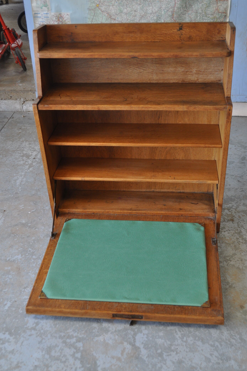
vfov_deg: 44.0
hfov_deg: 30.2
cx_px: 124
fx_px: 458
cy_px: 184
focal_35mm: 45
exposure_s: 1/60
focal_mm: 29
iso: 640
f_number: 4.5
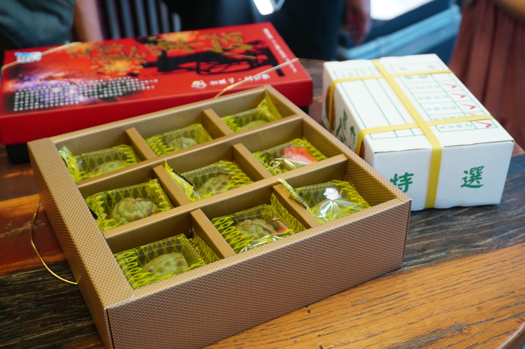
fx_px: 612
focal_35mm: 42
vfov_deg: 31.8
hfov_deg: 46.4
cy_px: 174
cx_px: 262
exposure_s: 1/50
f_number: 4.5
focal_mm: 28
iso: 500
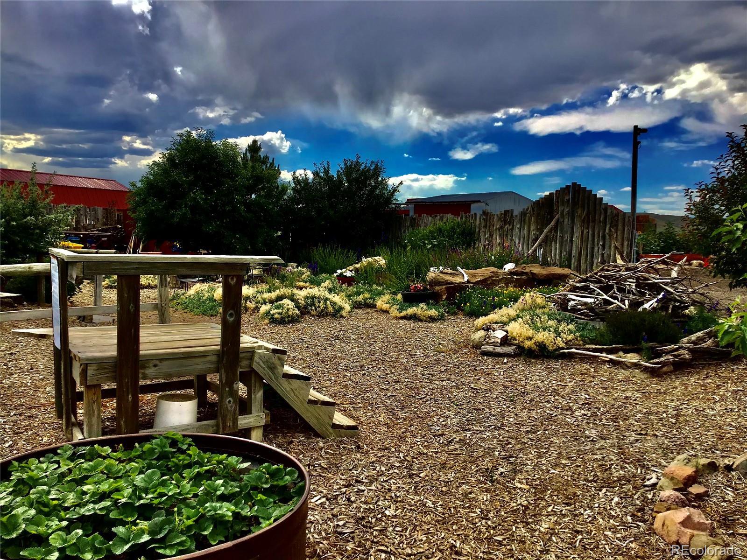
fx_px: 669
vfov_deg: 45.4
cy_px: 280
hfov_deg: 58.4
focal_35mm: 31
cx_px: 374
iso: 25
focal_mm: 3.3
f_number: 2.4
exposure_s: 1/1359
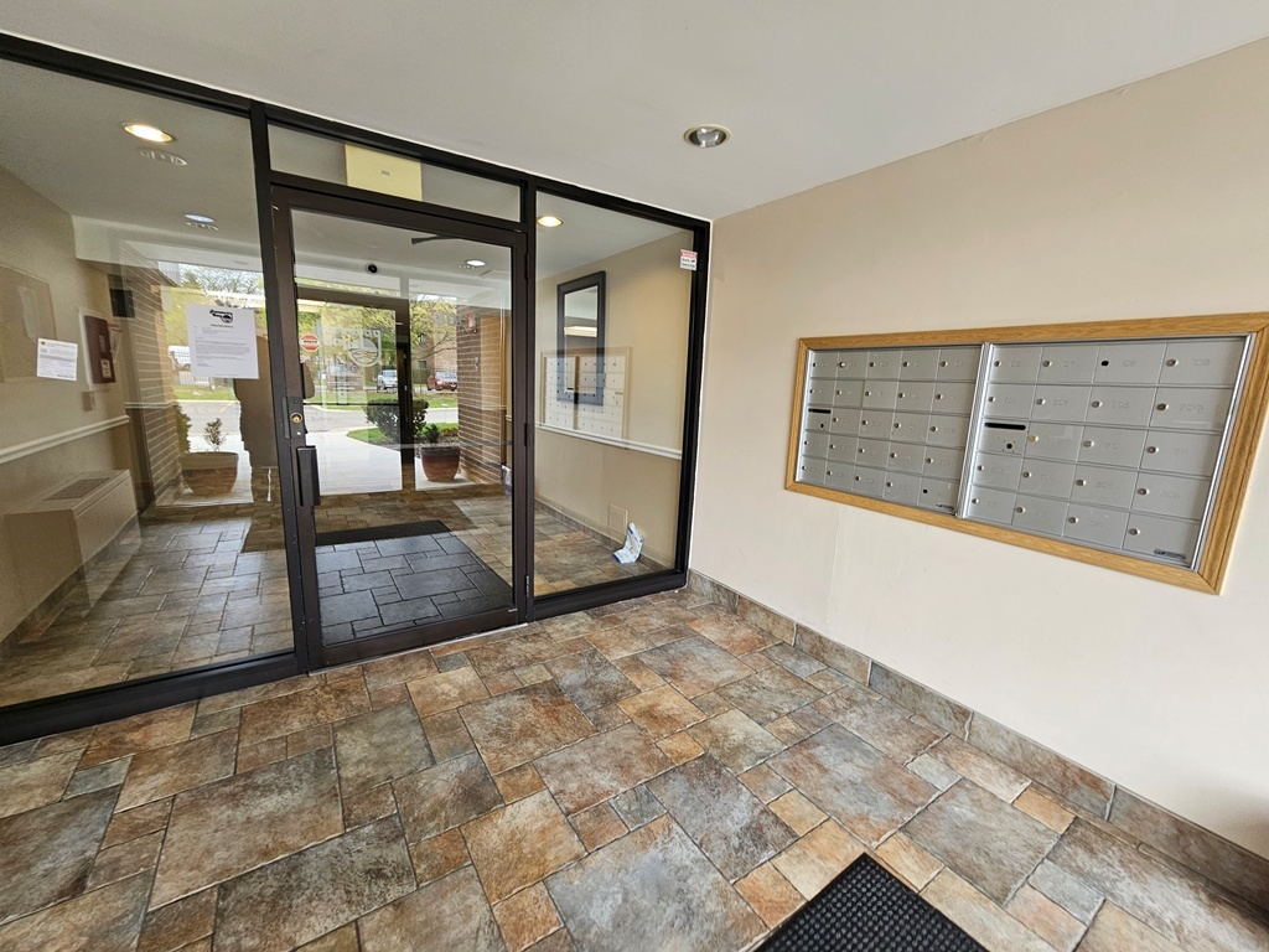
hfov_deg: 106.2
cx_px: 634
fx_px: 477
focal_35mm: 13
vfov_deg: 89.9
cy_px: 476
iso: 125
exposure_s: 1/60
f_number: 2.2
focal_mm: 2.2
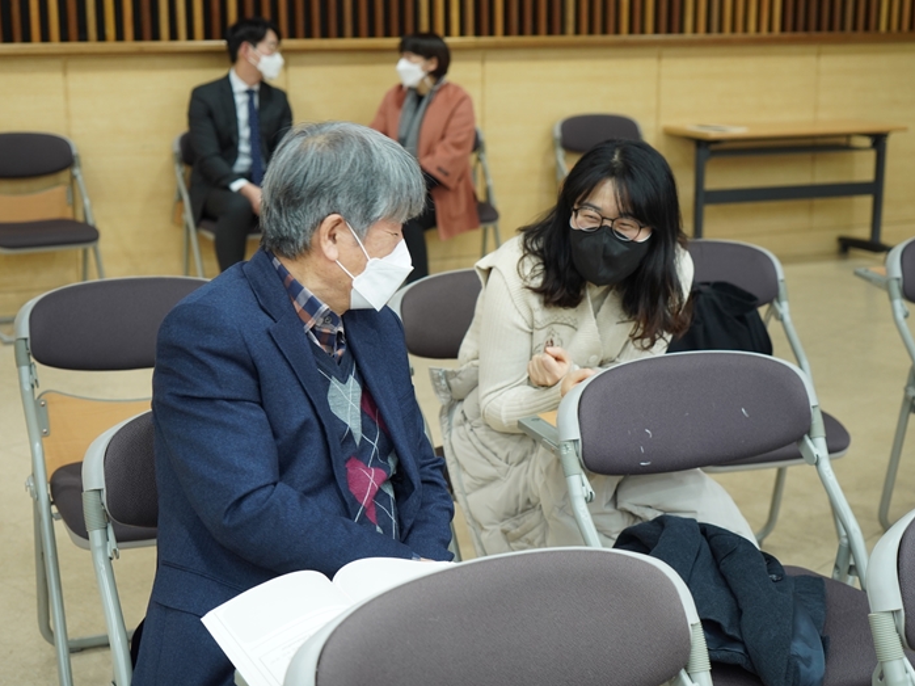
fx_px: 1427
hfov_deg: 35.6
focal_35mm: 54
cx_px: 469
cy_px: 347
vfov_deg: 27.0
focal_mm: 49
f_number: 4
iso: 1000
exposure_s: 1/50
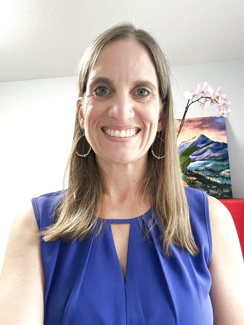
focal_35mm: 30
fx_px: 282
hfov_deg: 46.8
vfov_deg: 60.0
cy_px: 162
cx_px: 122
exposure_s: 1/30
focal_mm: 2.69
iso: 320
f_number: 1.9
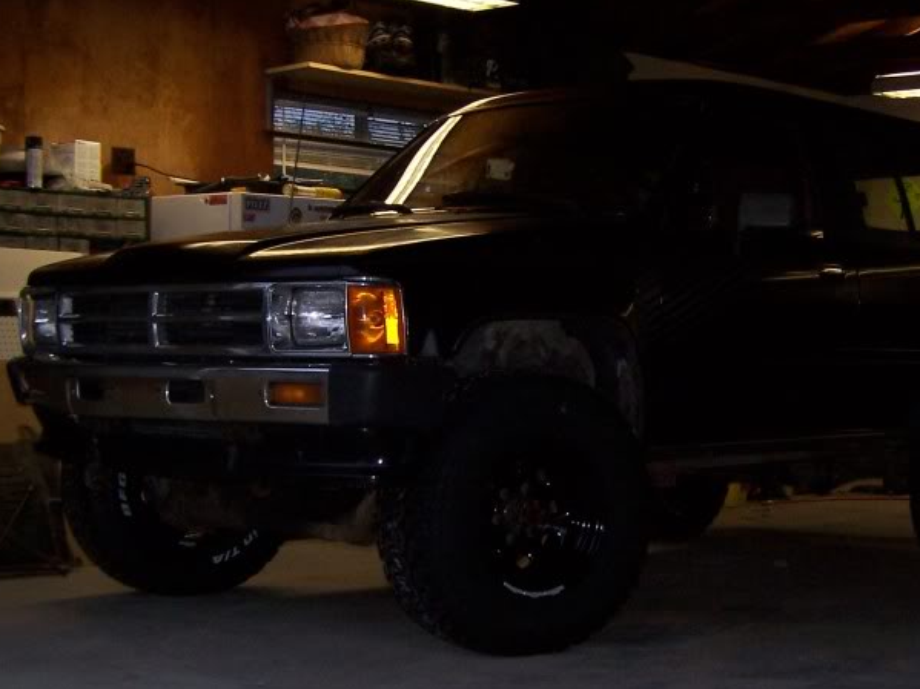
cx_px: 639
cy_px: 377
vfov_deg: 22.6
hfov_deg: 29.5
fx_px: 1727
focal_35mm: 65
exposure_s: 1/60
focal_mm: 6.3
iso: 140
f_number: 2.8
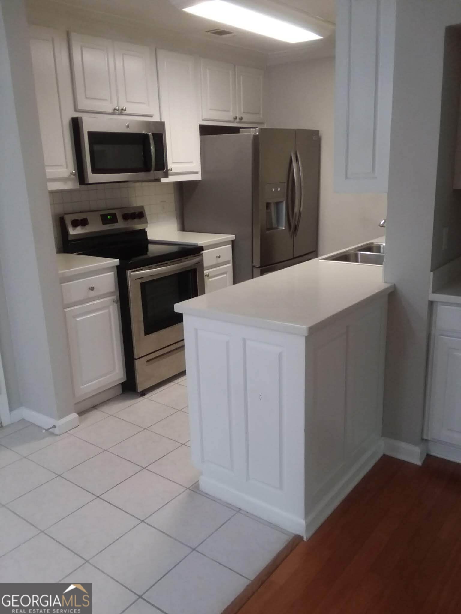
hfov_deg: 48.2
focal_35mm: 29
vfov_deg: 61.7
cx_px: 230
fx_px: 515
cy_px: 307
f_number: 1.9
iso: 80
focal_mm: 2.47
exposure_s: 1/30
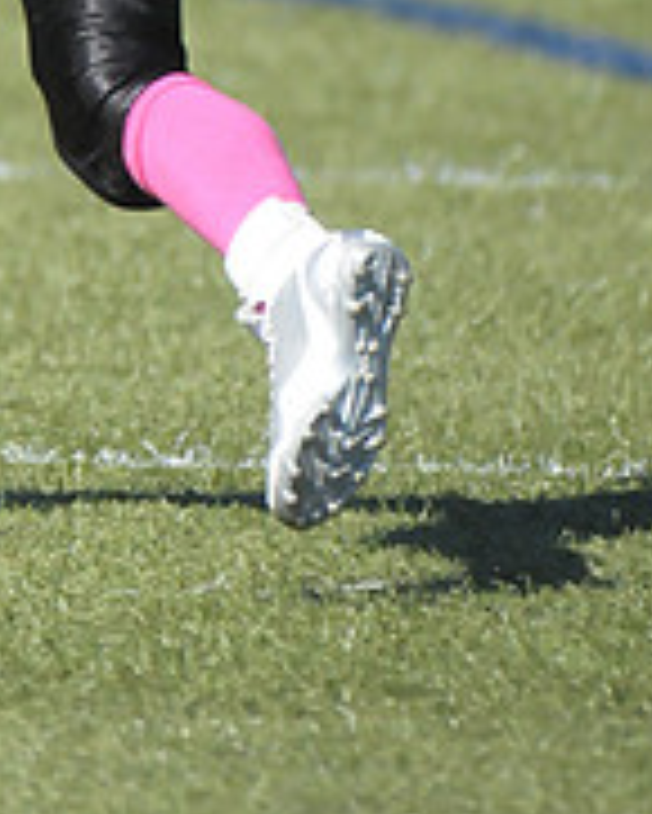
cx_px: -2
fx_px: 33620
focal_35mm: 1395
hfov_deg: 1.1
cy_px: -391
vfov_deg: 1.4
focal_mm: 310
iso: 1600
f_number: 4
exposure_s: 1/8000
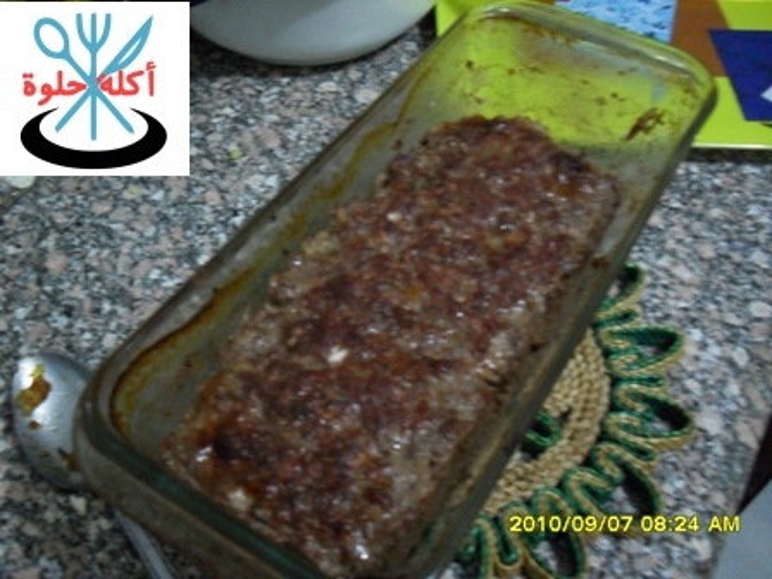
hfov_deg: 52.6
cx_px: 386
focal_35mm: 35
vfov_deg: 40.7
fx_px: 781
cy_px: 290
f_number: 3.2
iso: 400
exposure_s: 1/10
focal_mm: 6.3
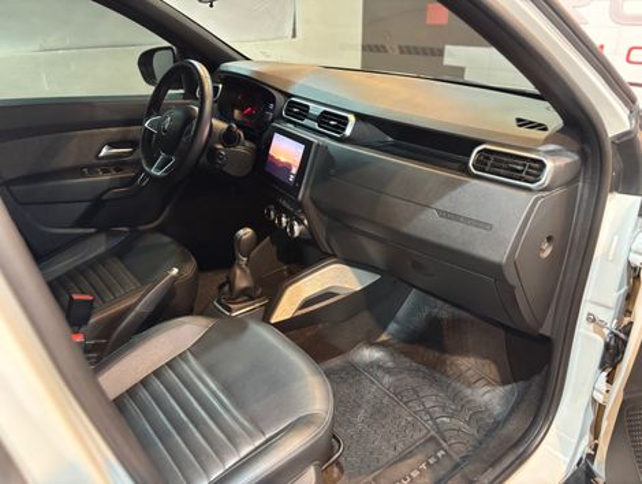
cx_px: 321
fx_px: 483
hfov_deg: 67.2
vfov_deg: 53.2
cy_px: 242
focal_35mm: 26
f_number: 1.6
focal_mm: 5.96
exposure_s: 1/30
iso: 1000
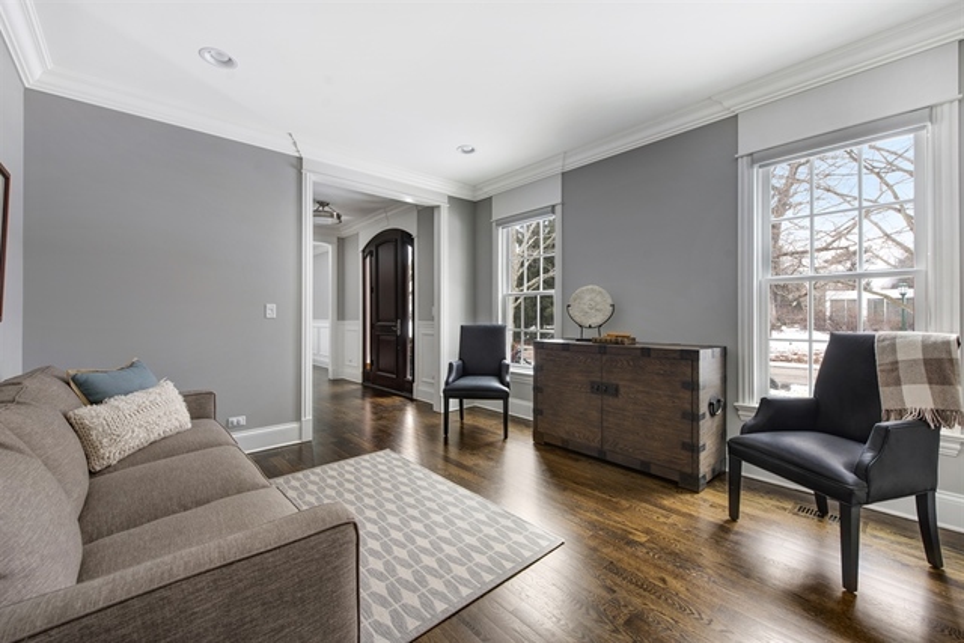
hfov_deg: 100.4
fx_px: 402
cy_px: 322
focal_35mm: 15
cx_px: 482
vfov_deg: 77.4
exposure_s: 4
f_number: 8
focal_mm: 15
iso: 100
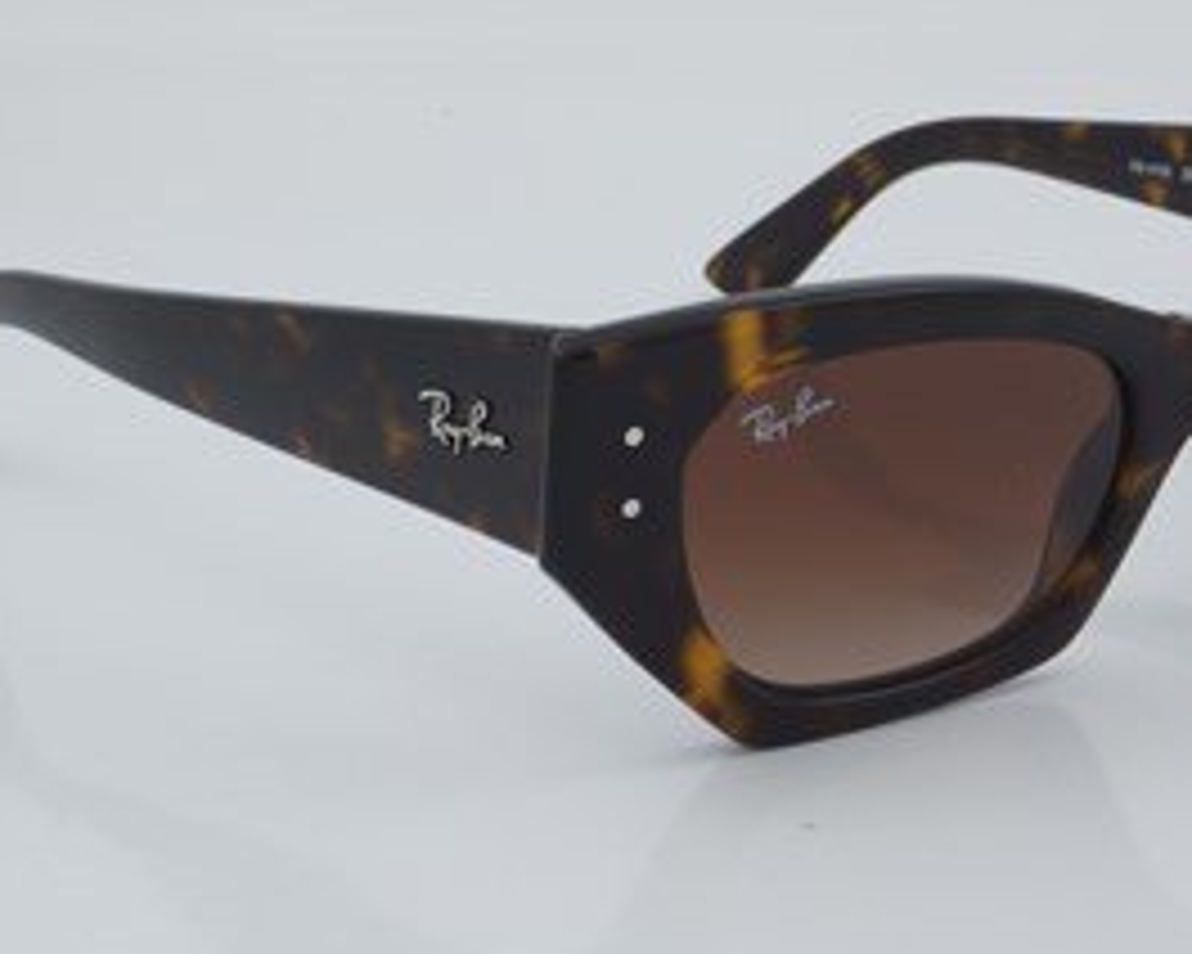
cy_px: 450
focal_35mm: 96
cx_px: 778
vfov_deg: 16.1
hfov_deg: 20.0
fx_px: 3376
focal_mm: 45
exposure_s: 1/4
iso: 100
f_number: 29
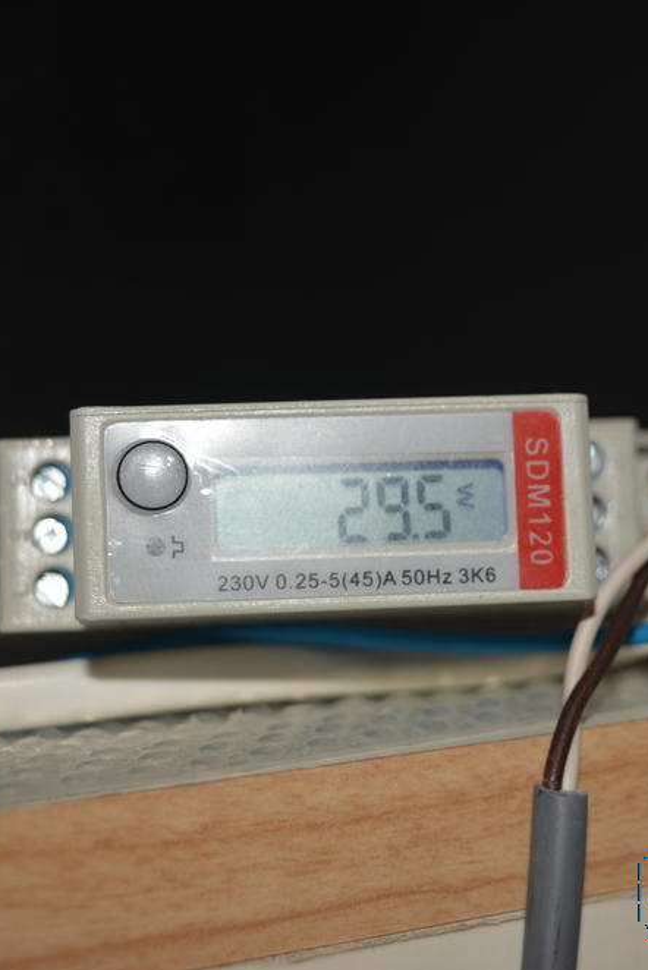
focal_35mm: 77
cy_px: 484
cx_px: 462
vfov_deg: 26.3
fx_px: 2077
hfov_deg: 17.7
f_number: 4.5
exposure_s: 1/60
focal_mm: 34
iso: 125
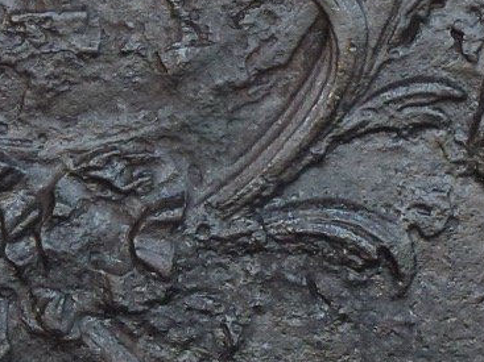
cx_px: 3
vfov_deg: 5.5
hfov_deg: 7.4
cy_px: -34
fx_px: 3746
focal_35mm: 268
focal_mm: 14.8
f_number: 4.8
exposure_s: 1/30
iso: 200
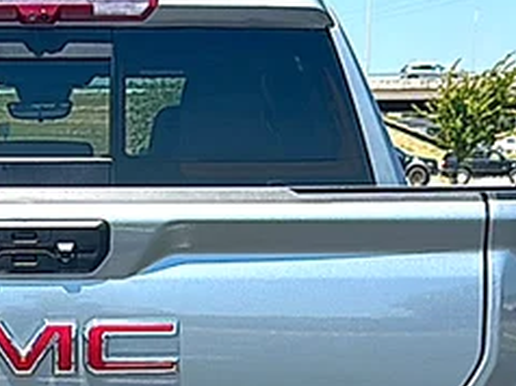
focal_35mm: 112
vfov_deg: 12.8
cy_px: 472
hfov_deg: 17.3
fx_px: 1668
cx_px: 54
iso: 80
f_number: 1.78
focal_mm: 6.86
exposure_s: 1/2817
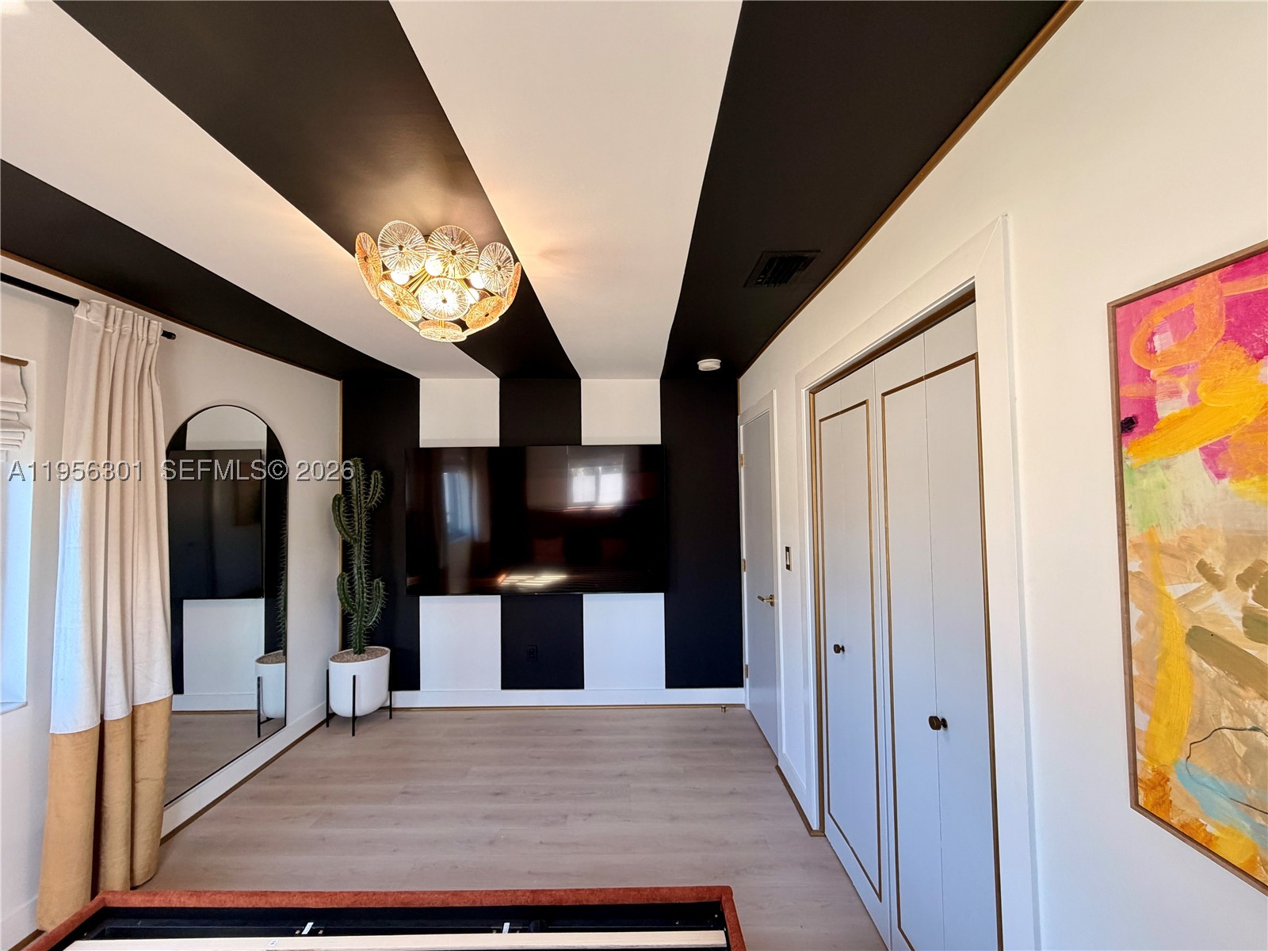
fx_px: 513
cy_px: 476
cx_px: 634
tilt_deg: +1.8
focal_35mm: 14
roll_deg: +1.3
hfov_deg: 102.1
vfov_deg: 85.7
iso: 125
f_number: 2.2
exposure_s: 1/120
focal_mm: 2.22
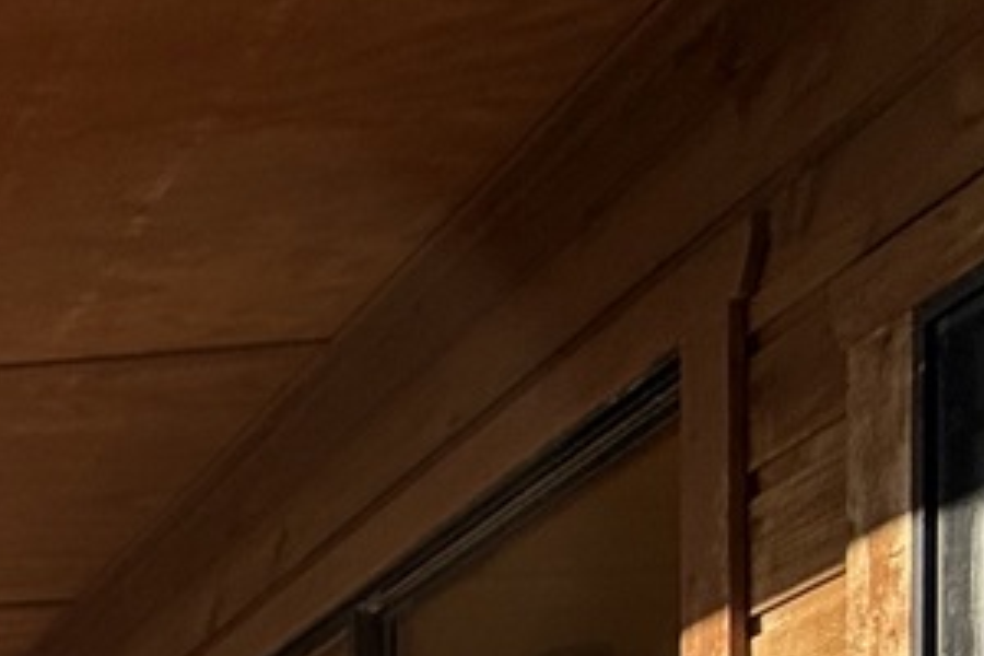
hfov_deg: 18.5
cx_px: -997
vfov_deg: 15.7
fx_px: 1913
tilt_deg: +0.5
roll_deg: -1.4
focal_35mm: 70
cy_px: 1289
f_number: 2.2
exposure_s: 1/853
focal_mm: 2.22
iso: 50
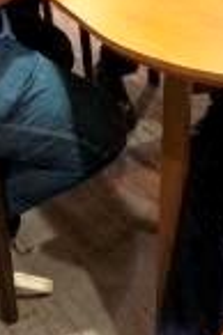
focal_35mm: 83
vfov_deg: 23.2
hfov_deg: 16.3
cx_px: 182
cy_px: -23
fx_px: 773
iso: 640
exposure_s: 1/30
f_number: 1.8
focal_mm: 4.25
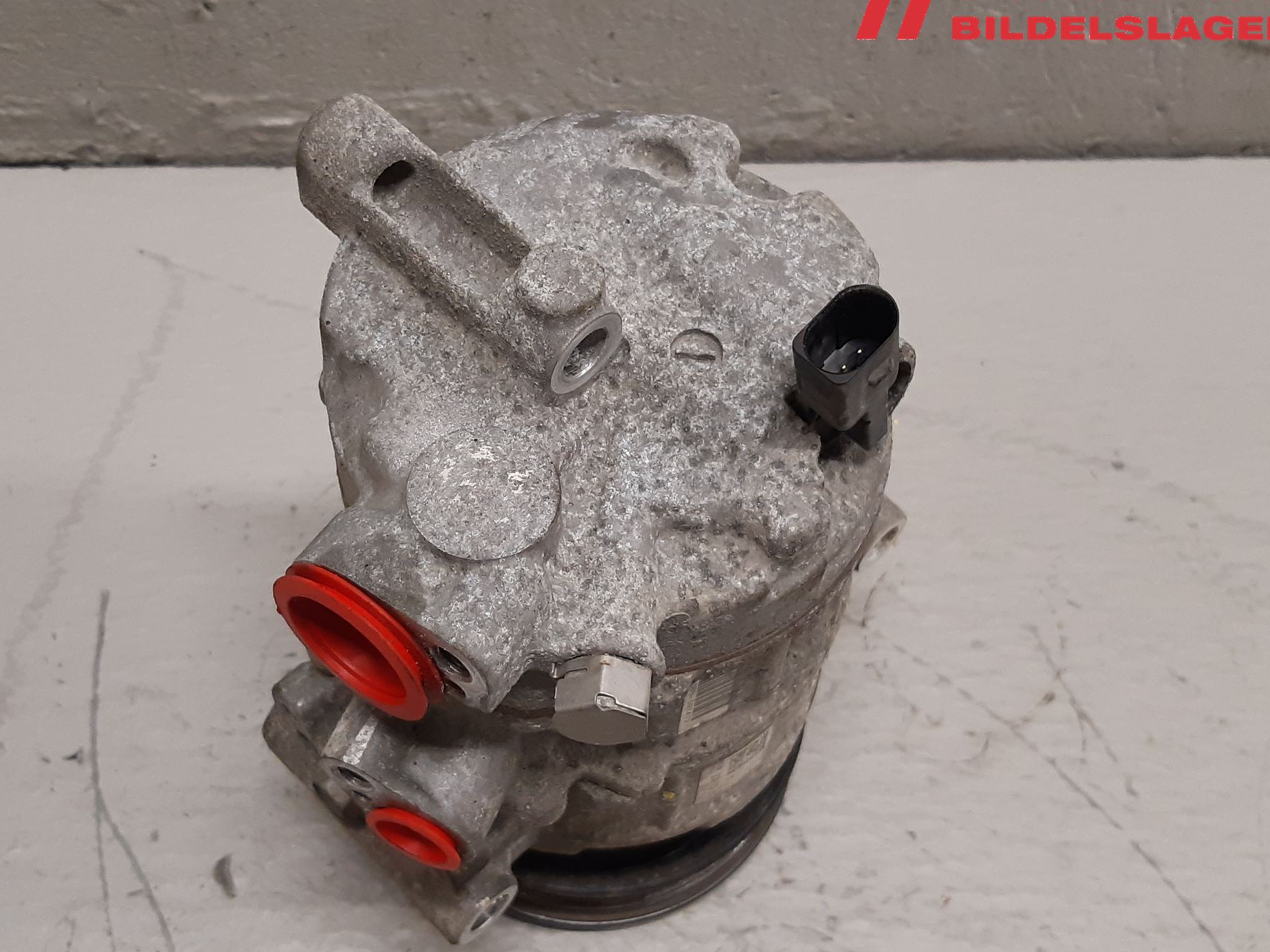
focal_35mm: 30
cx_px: 562
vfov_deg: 46.8
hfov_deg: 59.8
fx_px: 1101
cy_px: 468
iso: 125
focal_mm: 3.93
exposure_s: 1/50
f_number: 1.7
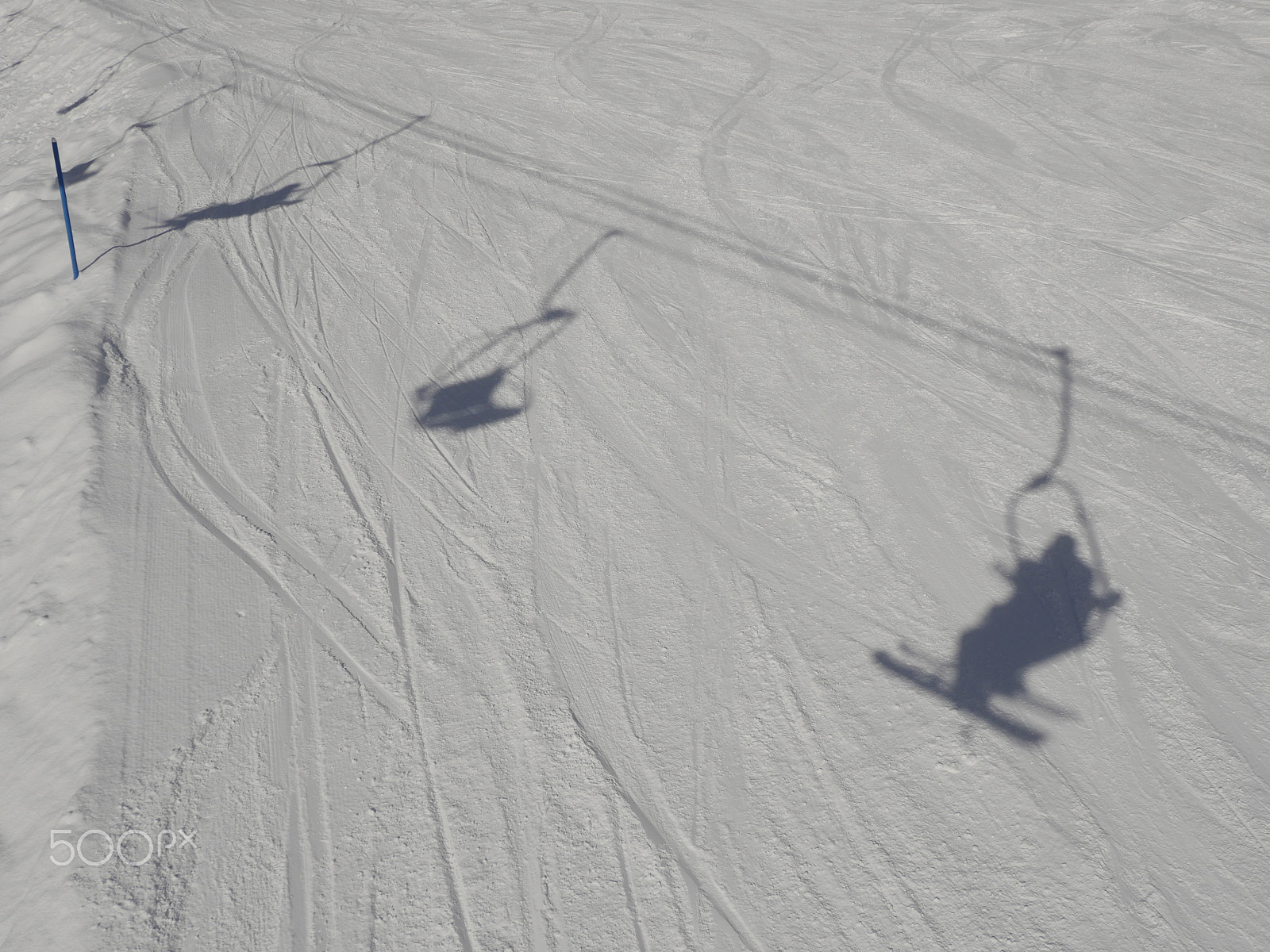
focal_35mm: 36
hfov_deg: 51.4
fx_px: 1321
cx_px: 635
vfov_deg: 39.7
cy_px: 476
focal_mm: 18
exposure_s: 1/8000
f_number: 4
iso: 200
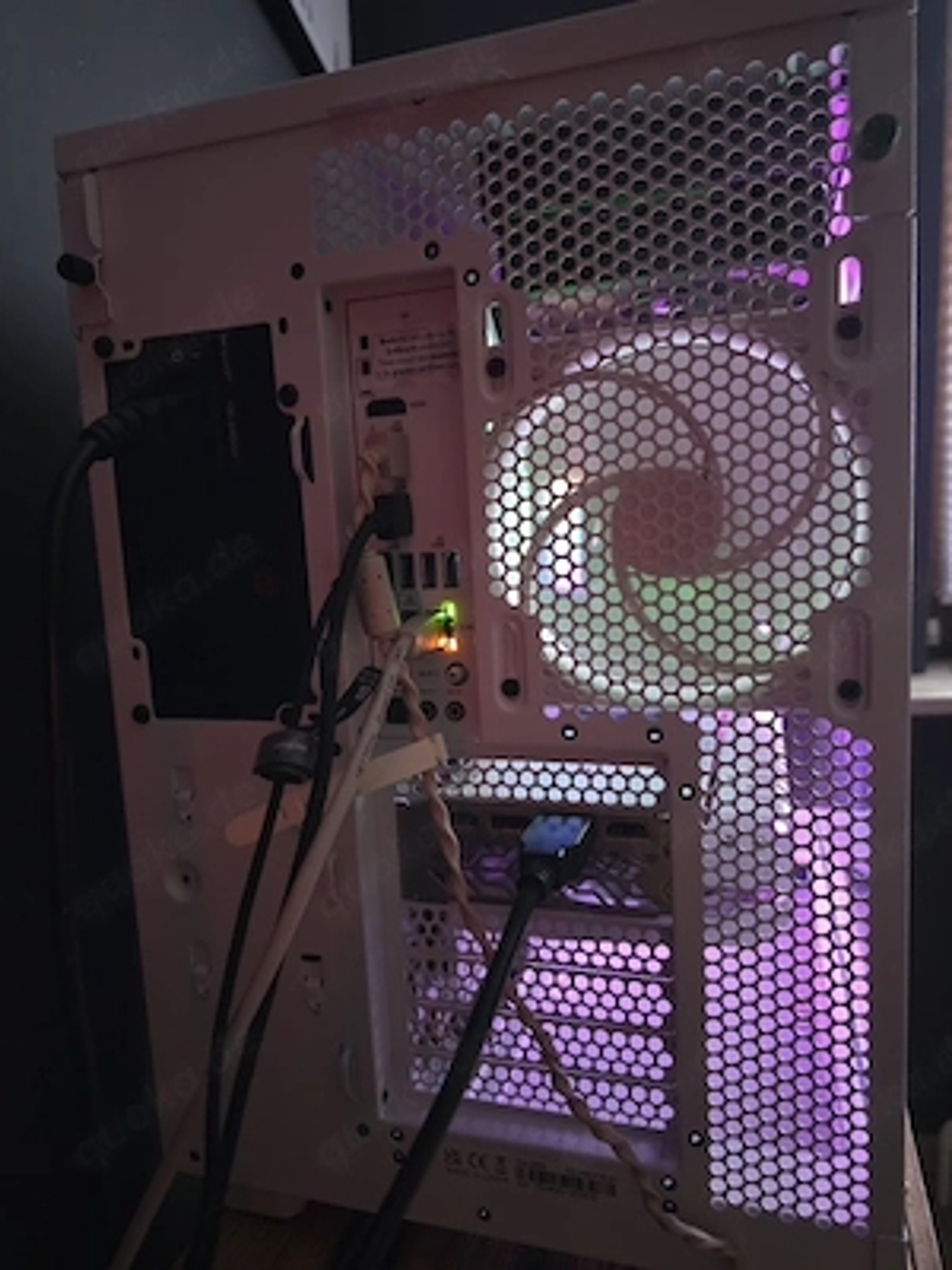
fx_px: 843
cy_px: 635
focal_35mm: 23
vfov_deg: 73.9
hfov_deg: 58.9
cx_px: 476
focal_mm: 6.3
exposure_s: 1/16.7
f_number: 1.7
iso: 1600
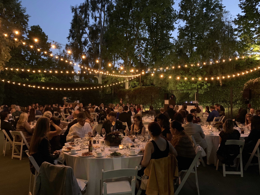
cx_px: 133
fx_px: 203
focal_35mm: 27
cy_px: 100
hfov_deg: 65.3
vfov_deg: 51.3
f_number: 1.8
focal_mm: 4.25
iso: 800
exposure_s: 1/15
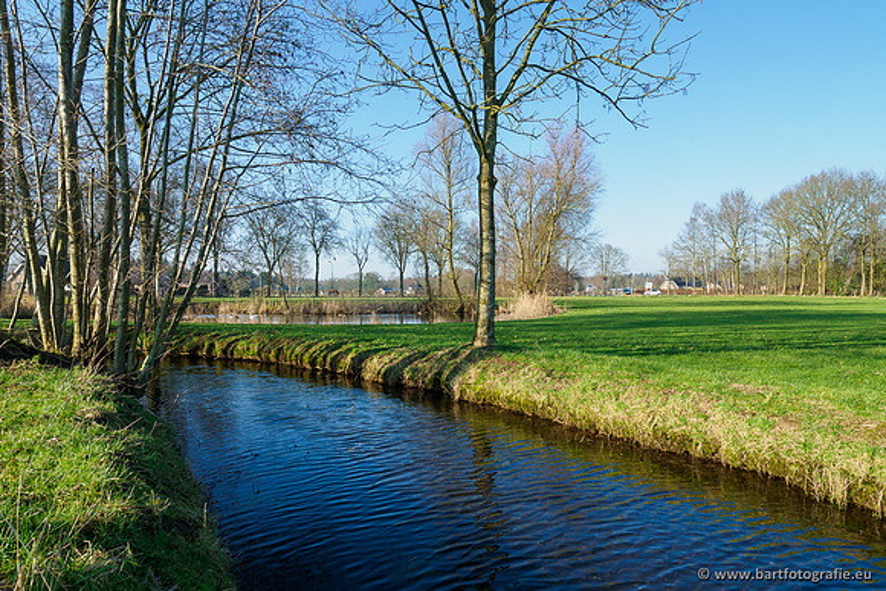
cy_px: 341
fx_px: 552
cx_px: 420
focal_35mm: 22
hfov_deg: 77.4
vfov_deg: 56.0
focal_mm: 10
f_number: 8
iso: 640
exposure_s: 1/320
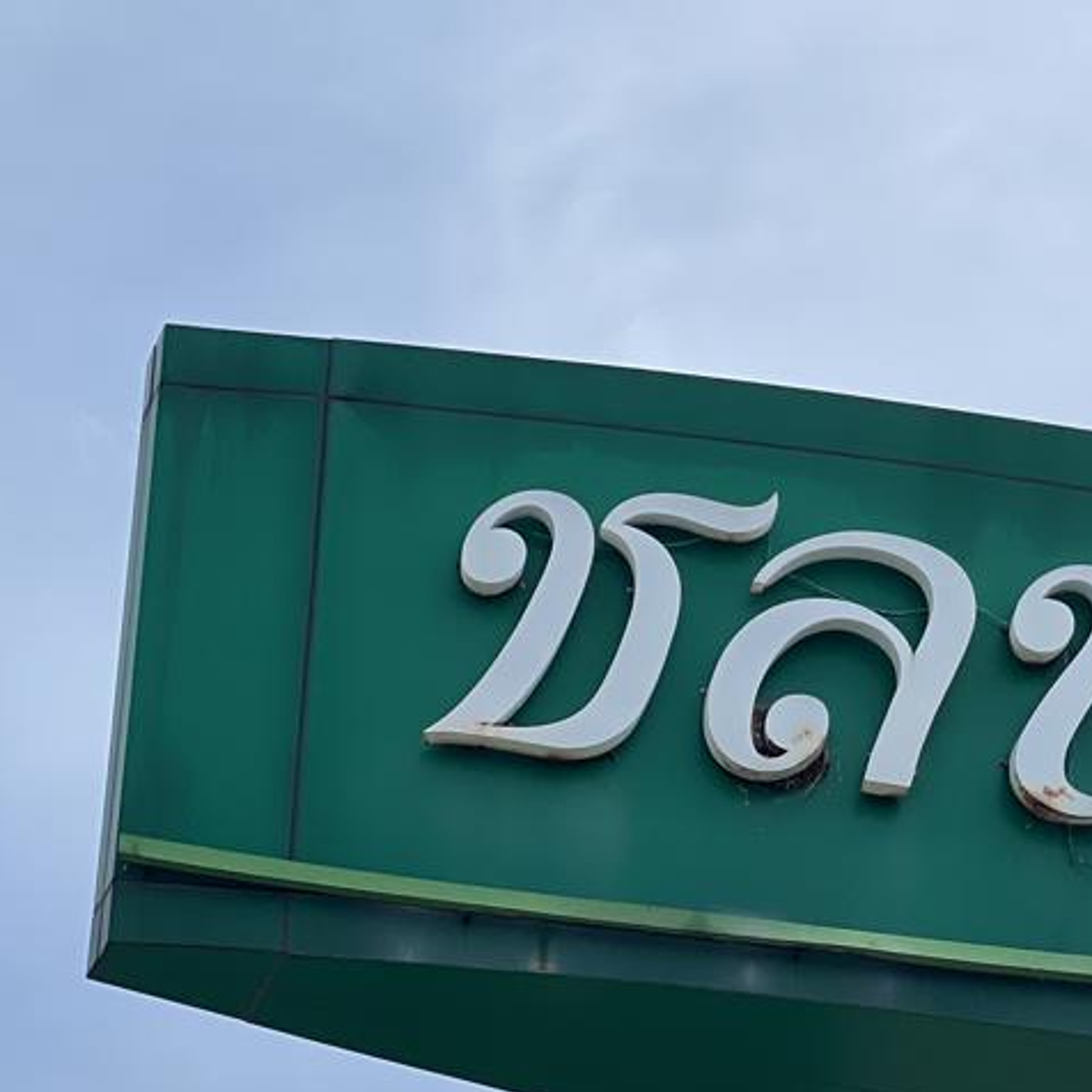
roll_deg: +0.8
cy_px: 876
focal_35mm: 164
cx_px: 1295
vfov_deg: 10.6
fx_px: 5853
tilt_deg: +29.8
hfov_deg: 10.5
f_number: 2.8
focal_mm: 9
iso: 32
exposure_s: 1/1393
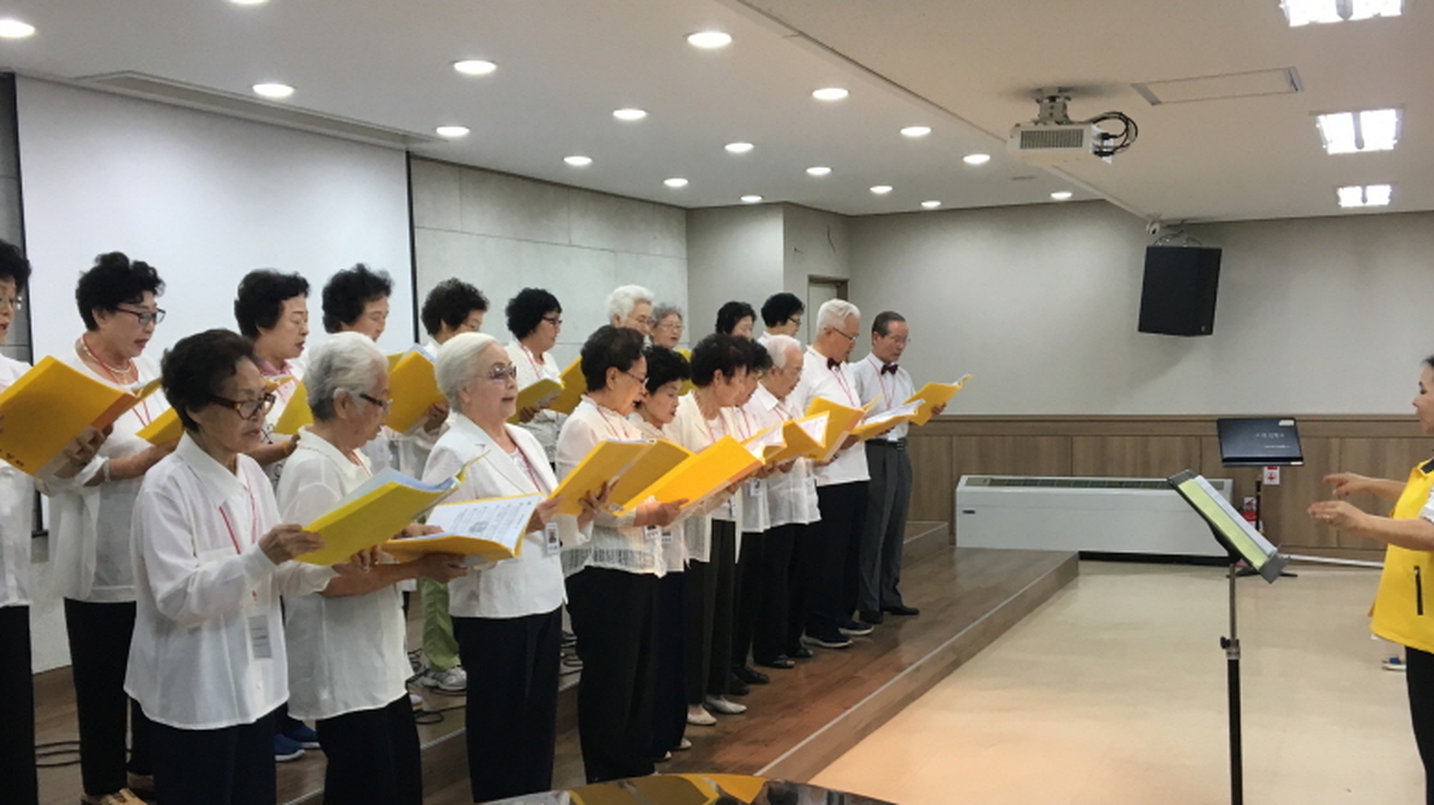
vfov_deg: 30.3
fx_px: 1482
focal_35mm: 39
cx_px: 673
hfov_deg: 51.6
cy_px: 490
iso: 64
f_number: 2.2
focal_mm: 4.15
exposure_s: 1/30
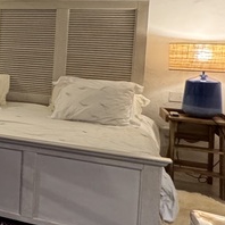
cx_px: -258
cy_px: 45
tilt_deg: -2.9
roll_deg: -0.6
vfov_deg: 26.4
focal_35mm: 64
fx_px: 471
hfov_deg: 17.0
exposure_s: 1/98
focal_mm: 2.22
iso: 320
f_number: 2.2
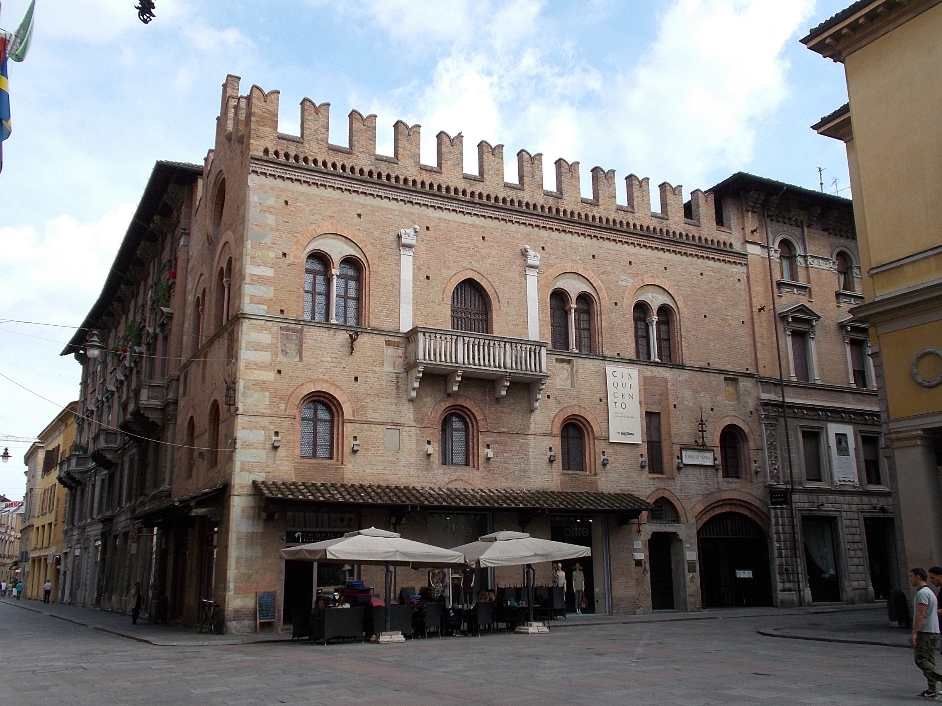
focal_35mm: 34
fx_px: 925
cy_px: 353
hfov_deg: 54.0
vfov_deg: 41.8
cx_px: 471
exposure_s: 1/500
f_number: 3.6
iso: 80
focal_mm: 6
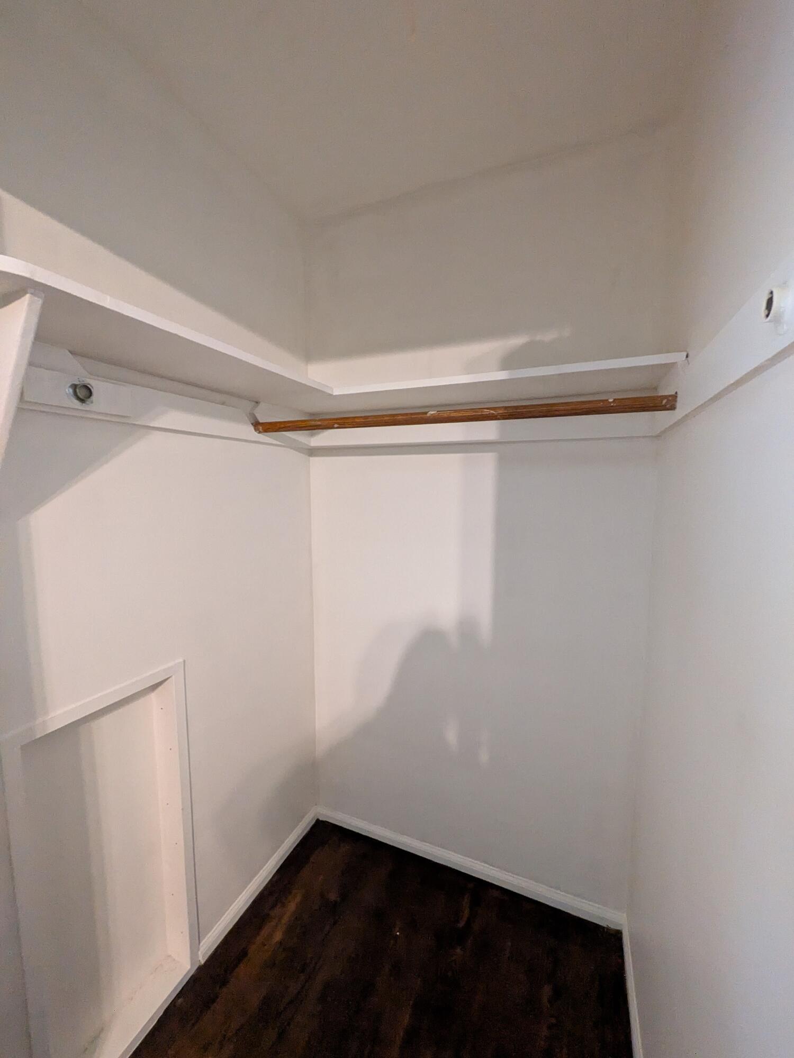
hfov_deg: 85.7
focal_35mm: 14
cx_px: 397
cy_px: 529
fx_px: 428
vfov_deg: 102.1
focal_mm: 1.83
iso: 1558
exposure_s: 1/24
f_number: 2.2
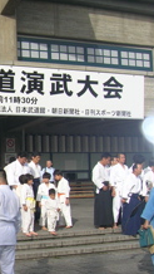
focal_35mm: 68
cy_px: 161
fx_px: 493
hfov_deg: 16.1
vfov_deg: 30.9
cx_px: -83
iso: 71
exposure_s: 1/412
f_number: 4.9
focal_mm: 5.7
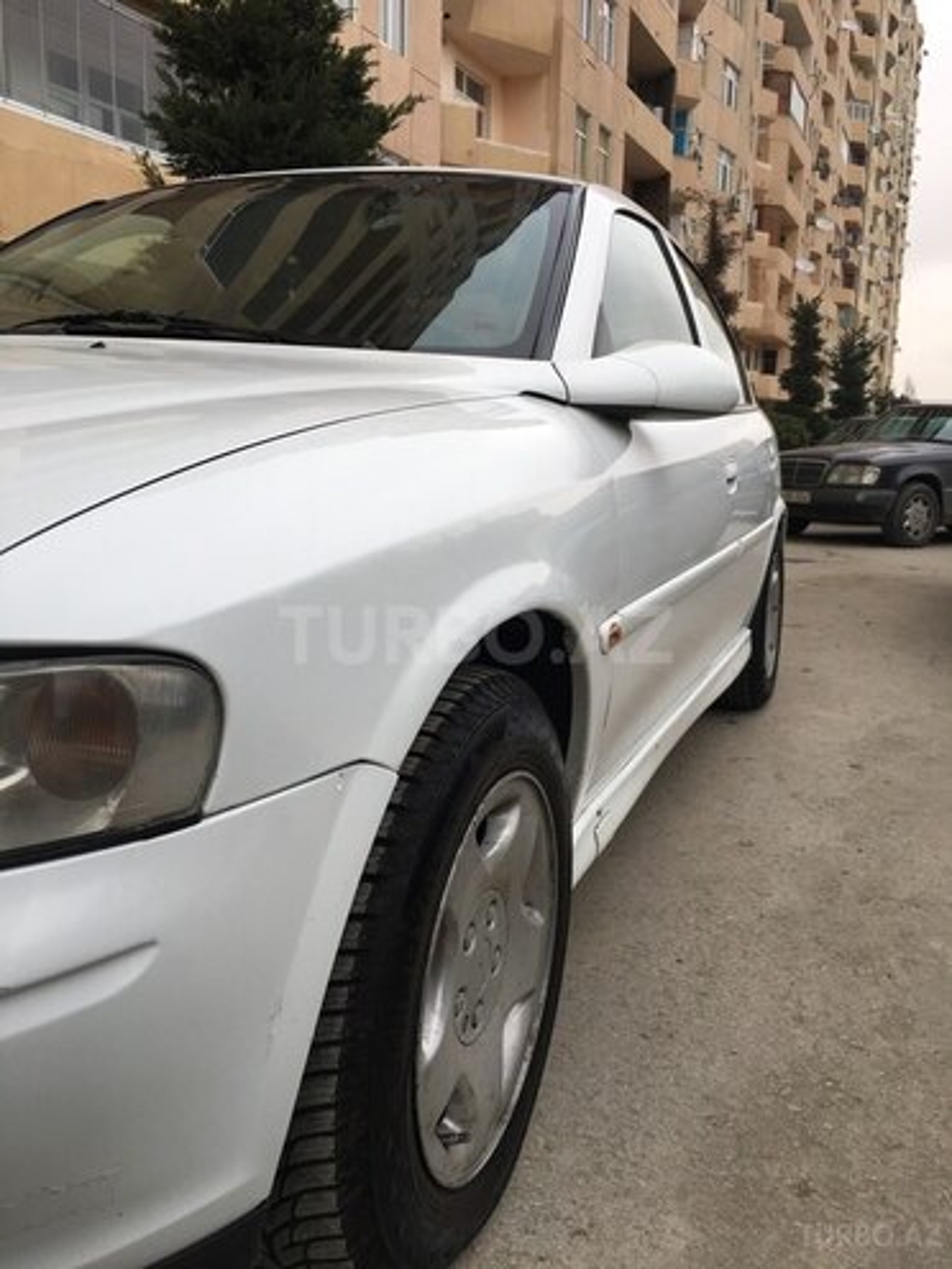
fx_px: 1063
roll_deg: -0.3
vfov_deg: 61.7
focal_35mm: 29
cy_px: 634
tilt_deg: -12.8
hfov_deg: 48.2
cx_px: 476
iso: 25
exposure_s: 1/178
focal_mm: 4.15
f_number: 2.2
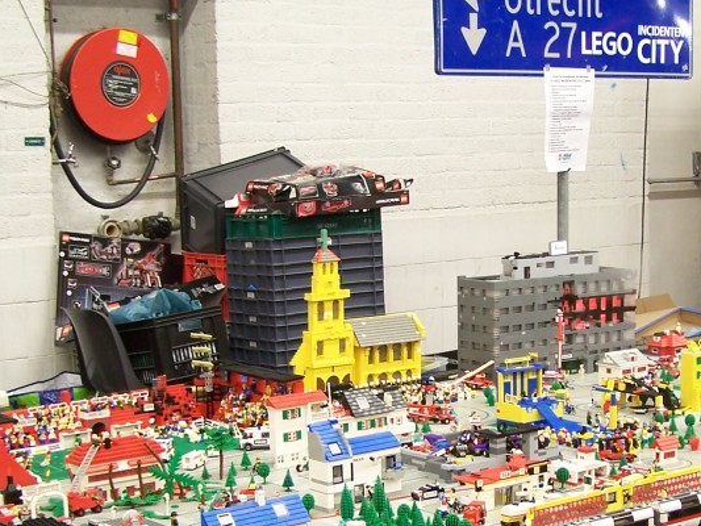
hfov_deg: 26.5
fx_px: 1479
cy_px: 400
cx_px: 483
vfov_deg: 20.0
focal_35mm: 73
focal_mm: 6.3
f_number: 2.8
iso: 80
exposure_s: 1/3
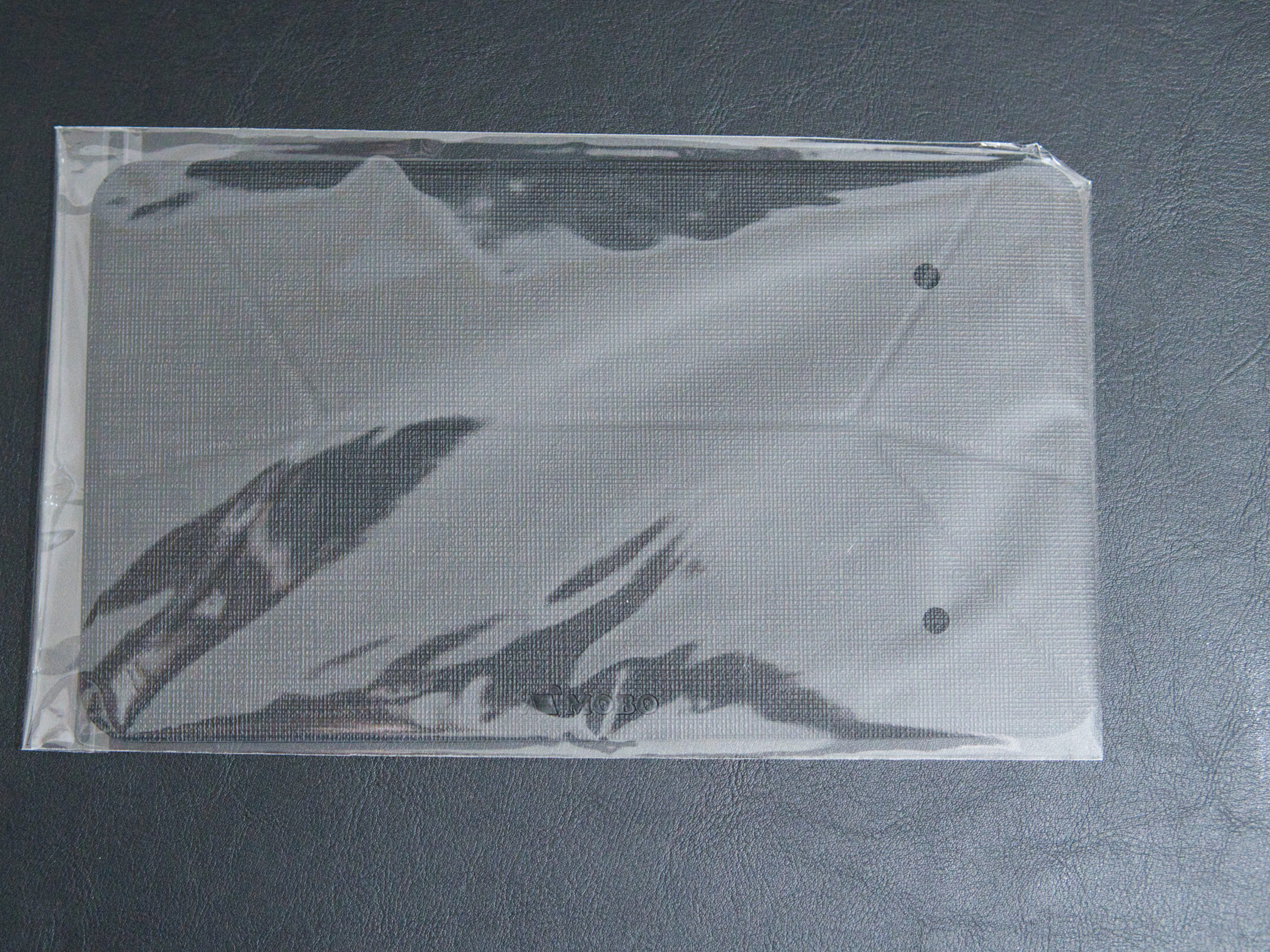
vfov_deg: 28.6
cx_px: 554
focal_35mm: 51
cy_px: 454
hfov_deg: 37.4
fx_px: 1871
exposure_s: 1/125
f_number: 2.5
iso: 6400
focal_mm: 30
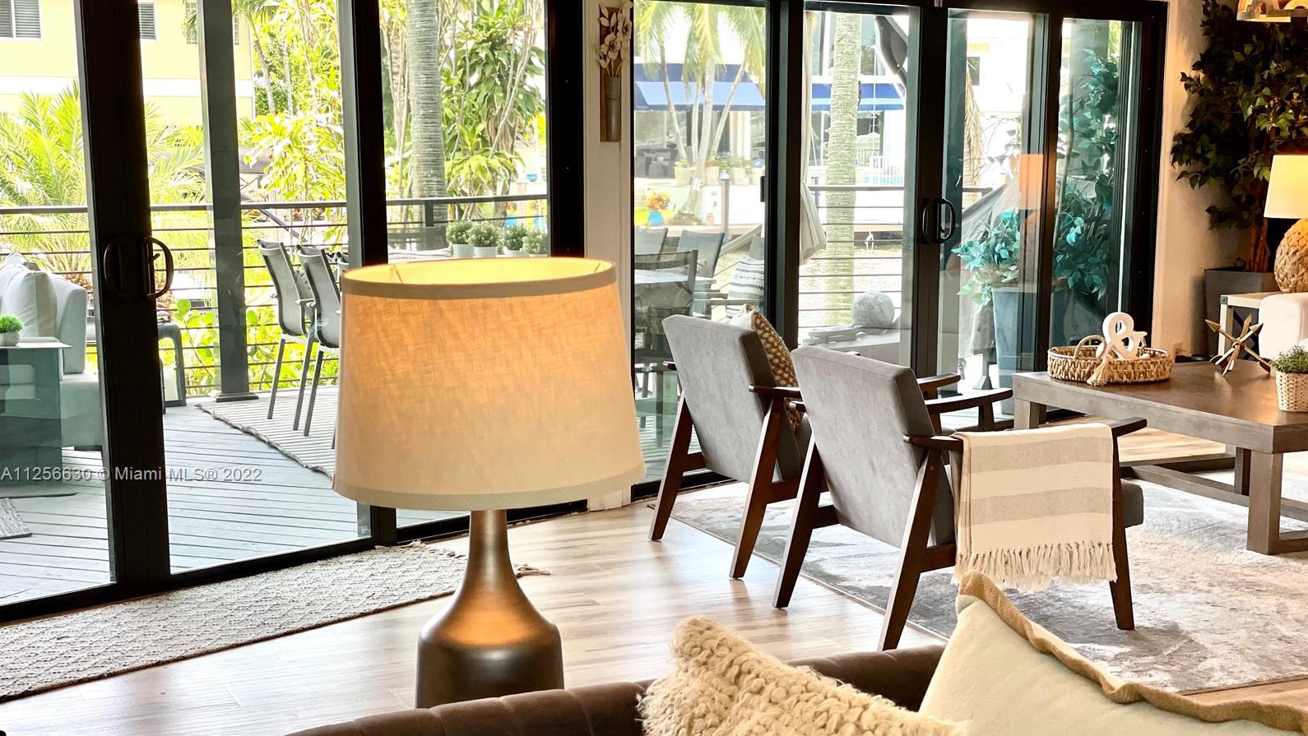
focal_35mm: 57
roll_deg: -0.1
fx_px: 1977
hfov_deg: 36.6
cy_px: 475
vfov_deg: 21.0
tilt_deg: -9.5
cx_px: 656
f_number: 2
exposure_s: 1/120
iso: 80
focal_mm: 6
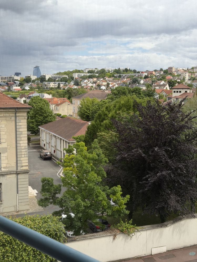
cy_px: 131
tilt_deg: -6.3
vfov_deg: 39.7
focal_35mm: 48
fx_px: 364
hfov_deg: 30.3
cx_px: 98
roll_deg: +0.1
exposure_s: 1/2762
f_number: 1.78
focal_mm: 6.76
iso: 64
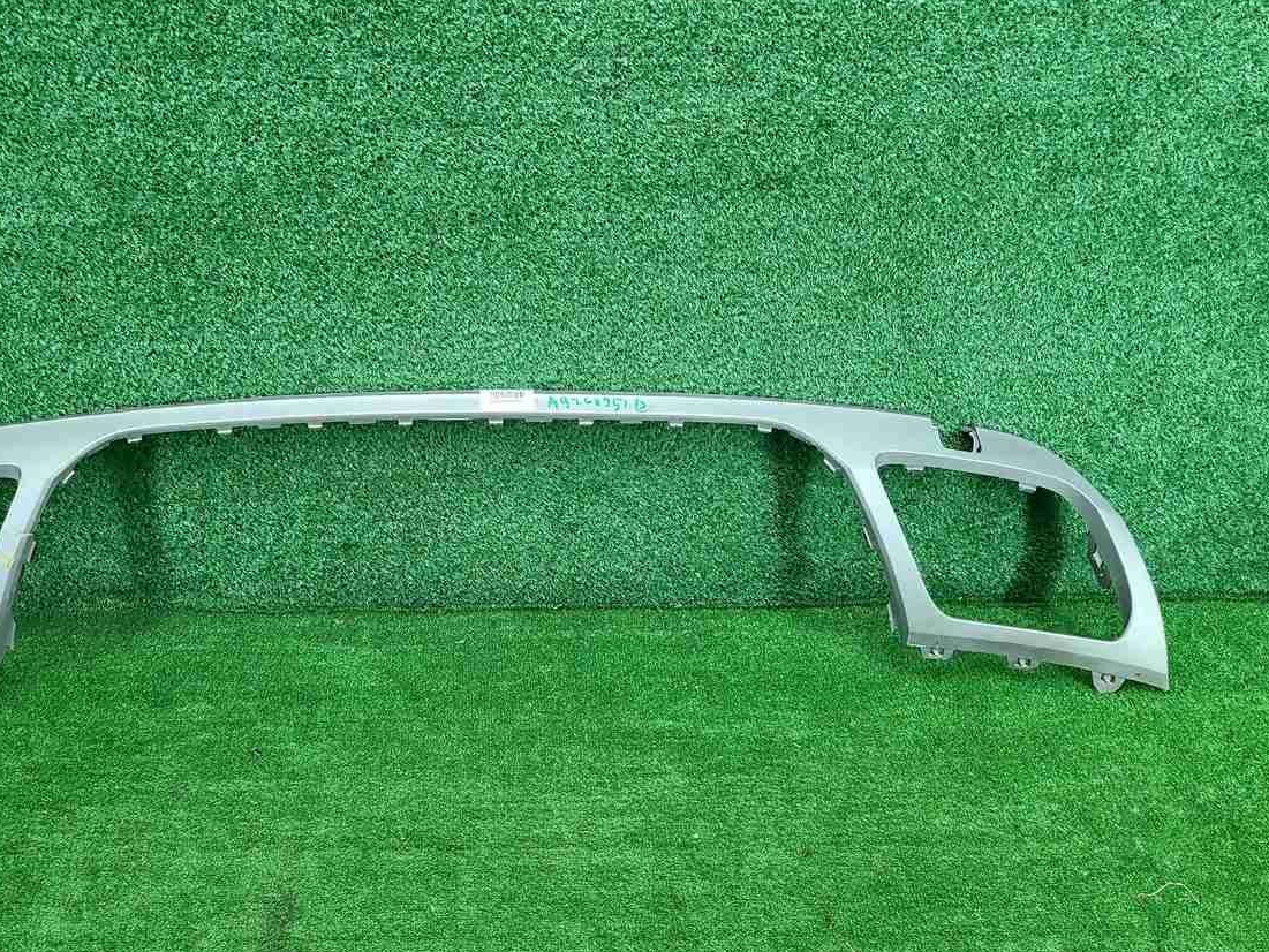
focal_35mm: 34
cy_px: 538
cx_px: 501
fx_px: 1247
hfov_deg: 53.5
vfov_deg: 41.7
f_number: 1.8
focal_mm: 5.4
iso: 228
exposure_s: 1/50
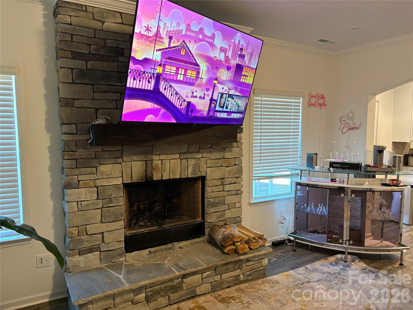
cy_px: 155
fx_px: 310
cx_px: 206
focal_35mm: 26
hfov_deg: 67.3
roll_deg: +0.5
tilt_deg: -4.6
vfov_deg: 53.1
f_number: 1.6
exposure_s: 1/60
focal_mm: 5.96
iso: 320
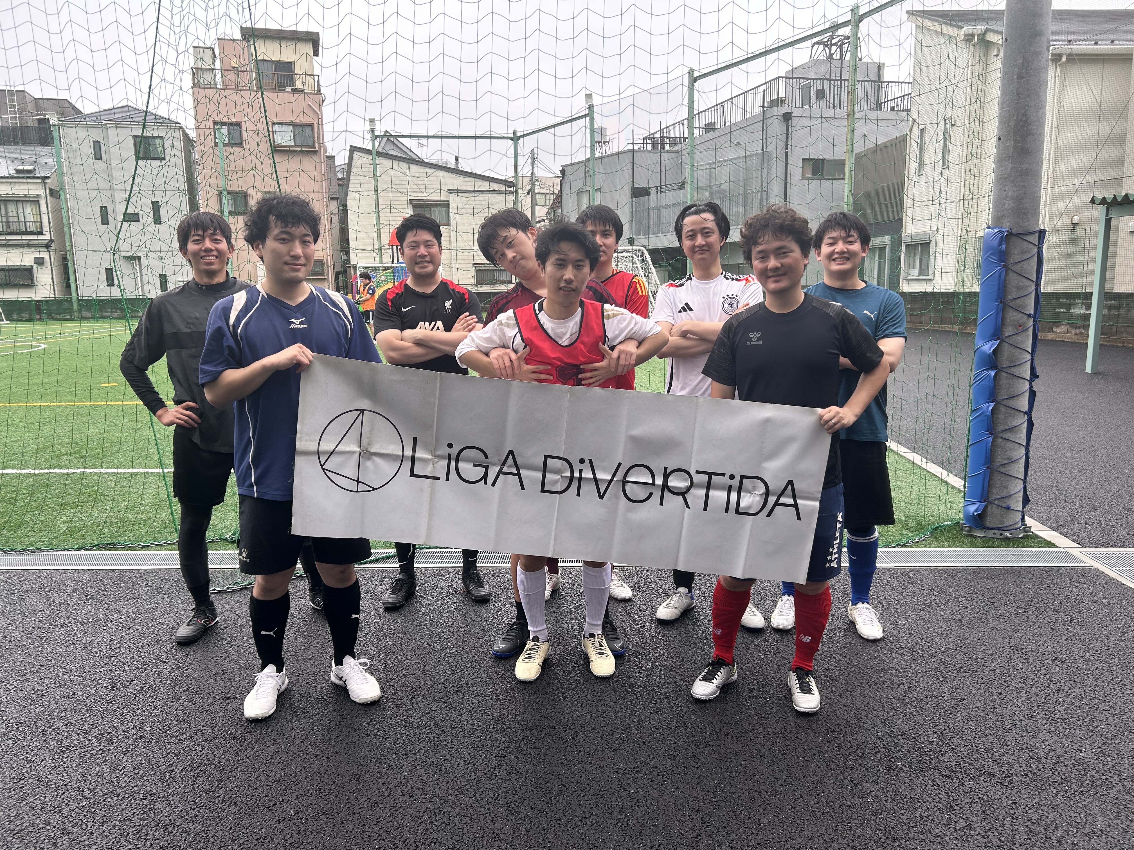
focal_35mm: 26
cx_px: 567
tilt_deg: -9.0
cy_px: 425
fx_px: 852
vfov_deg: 53.1
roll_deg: +1.1
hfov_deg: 67.3
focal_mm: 5.7
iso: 50
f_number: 1.5
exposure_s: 1/748
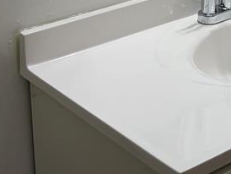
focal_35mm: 97
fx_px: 648
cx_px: 185
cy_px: -119
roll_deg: +2.1
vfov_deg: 13.9
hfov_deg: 20.0
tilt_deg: -8.4
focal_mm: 5.96
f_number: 1.6
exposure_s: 1/120
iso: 64
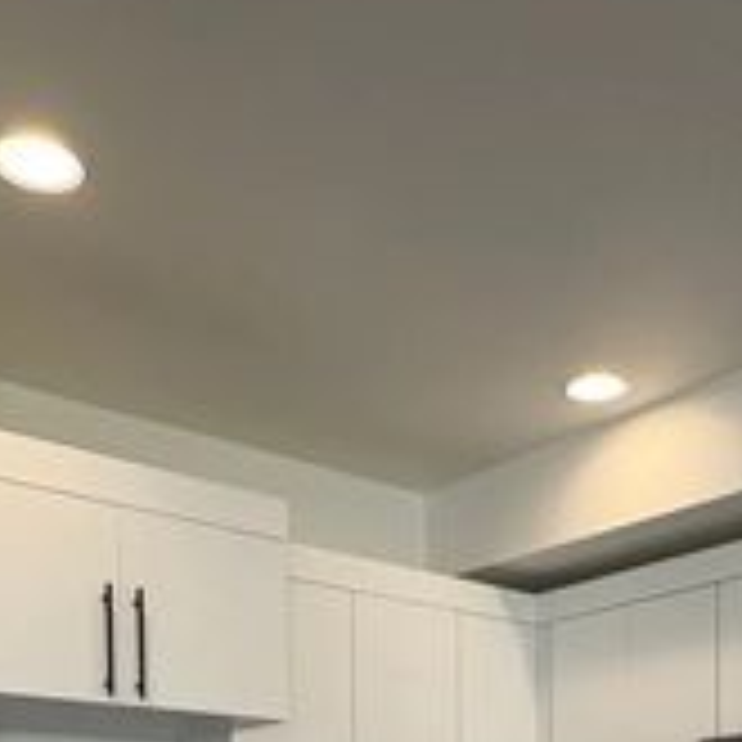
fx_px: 1164
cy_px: 940
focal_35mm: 48
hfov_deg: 35.2
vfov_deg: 29.3
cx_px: 459
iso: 125
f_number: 2.2
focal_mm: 2.22
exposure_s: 1/120
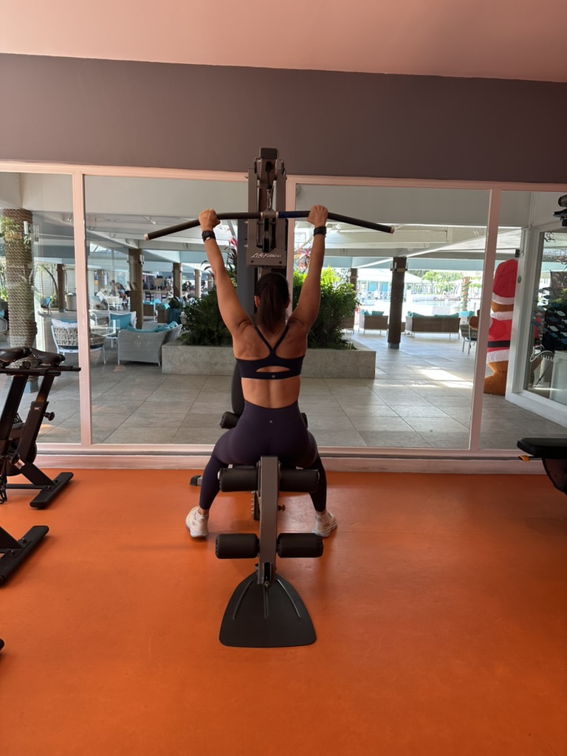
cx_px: 284
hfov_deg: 56.8
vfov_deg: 71.6
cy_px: 378
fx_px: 524
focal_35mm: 24
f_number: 1.78
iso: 100
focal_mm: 6.86
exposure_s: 1/125
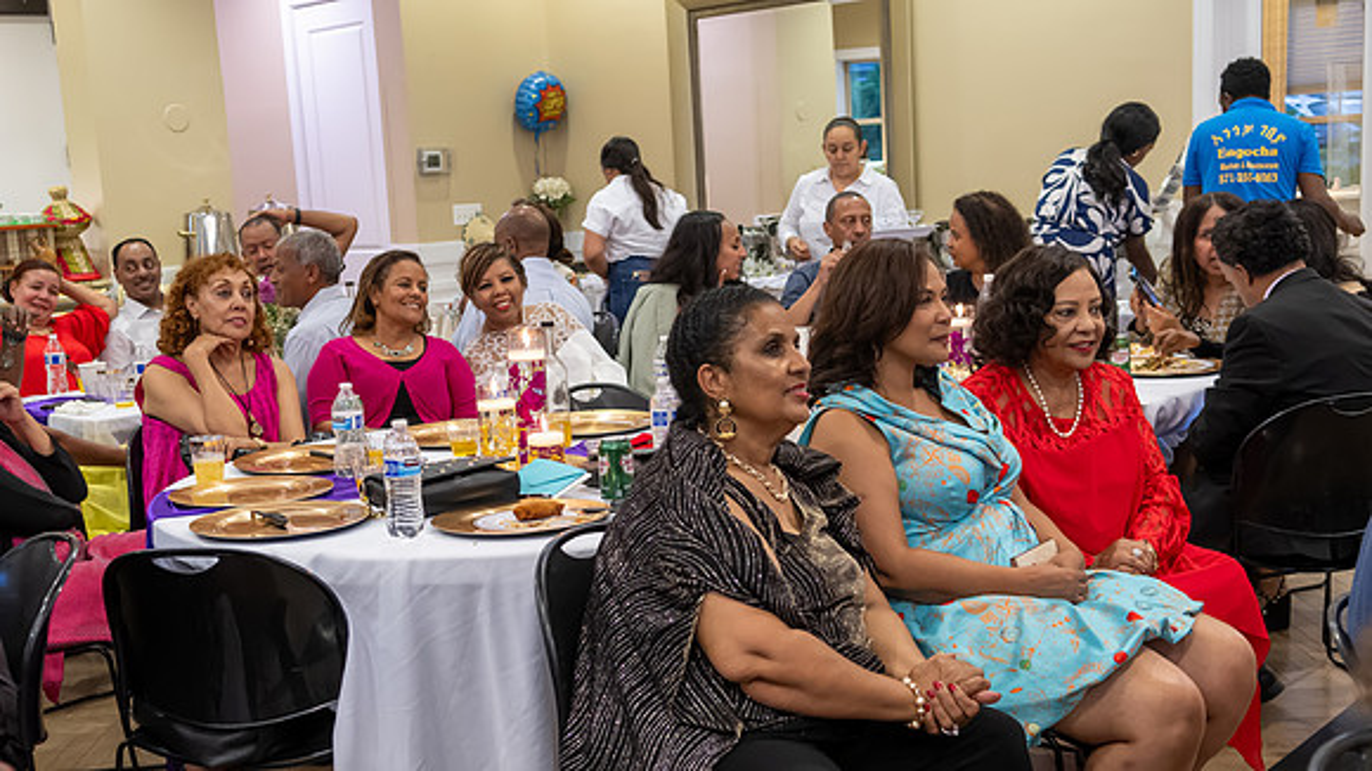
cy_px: 443
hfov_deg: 49.6
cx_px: 686
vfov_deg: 29.1
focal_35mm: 41
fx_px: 1486
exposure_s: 1/80
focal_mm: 26
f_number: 3.5
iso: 1800
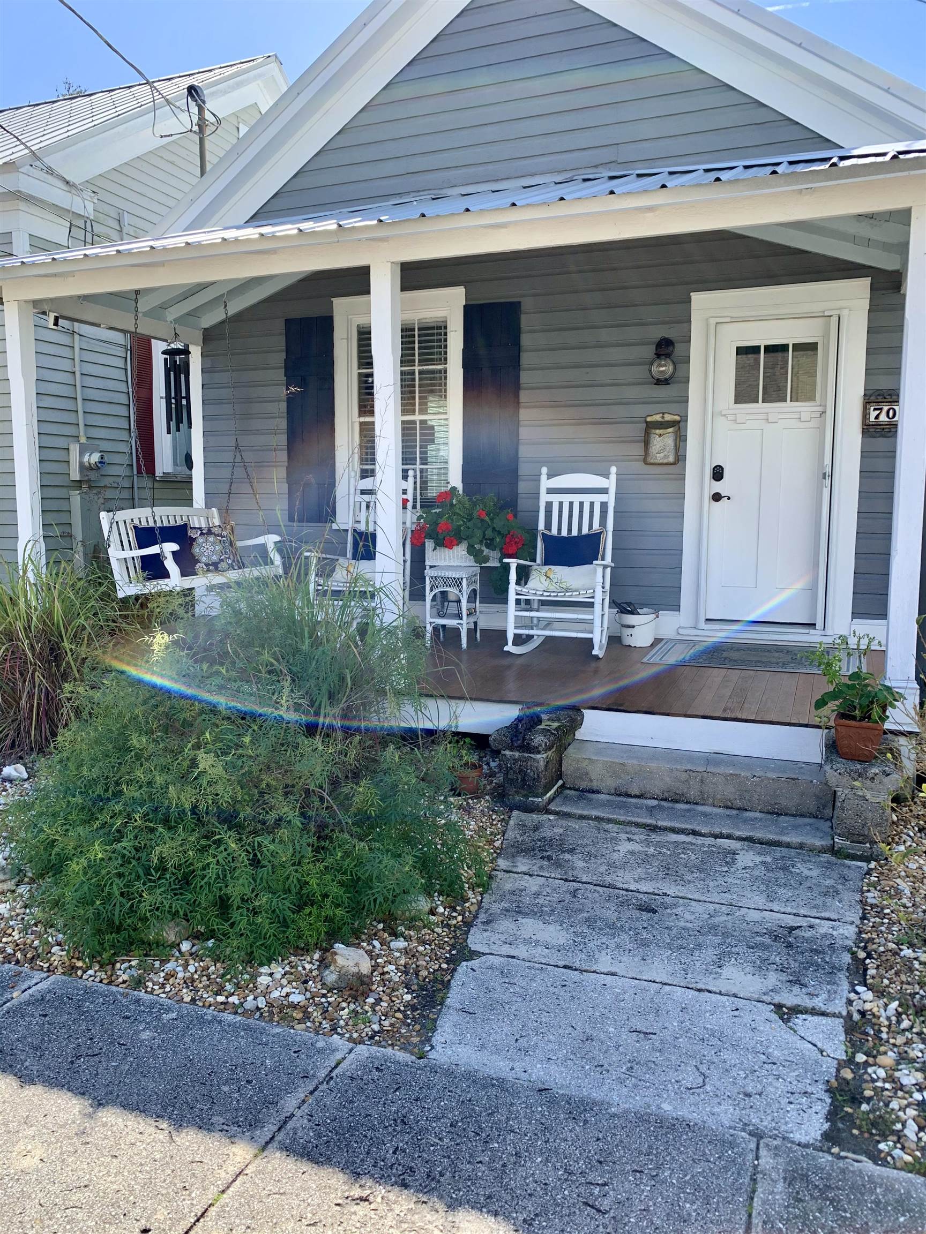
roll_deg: +0.2
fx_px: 927
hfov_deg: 53.1
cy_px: 617
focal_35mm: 26
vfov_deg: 67.3
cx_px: 463
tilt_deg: -5.8
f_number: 1.8
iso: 25
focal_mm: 4.25
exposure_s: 1/601
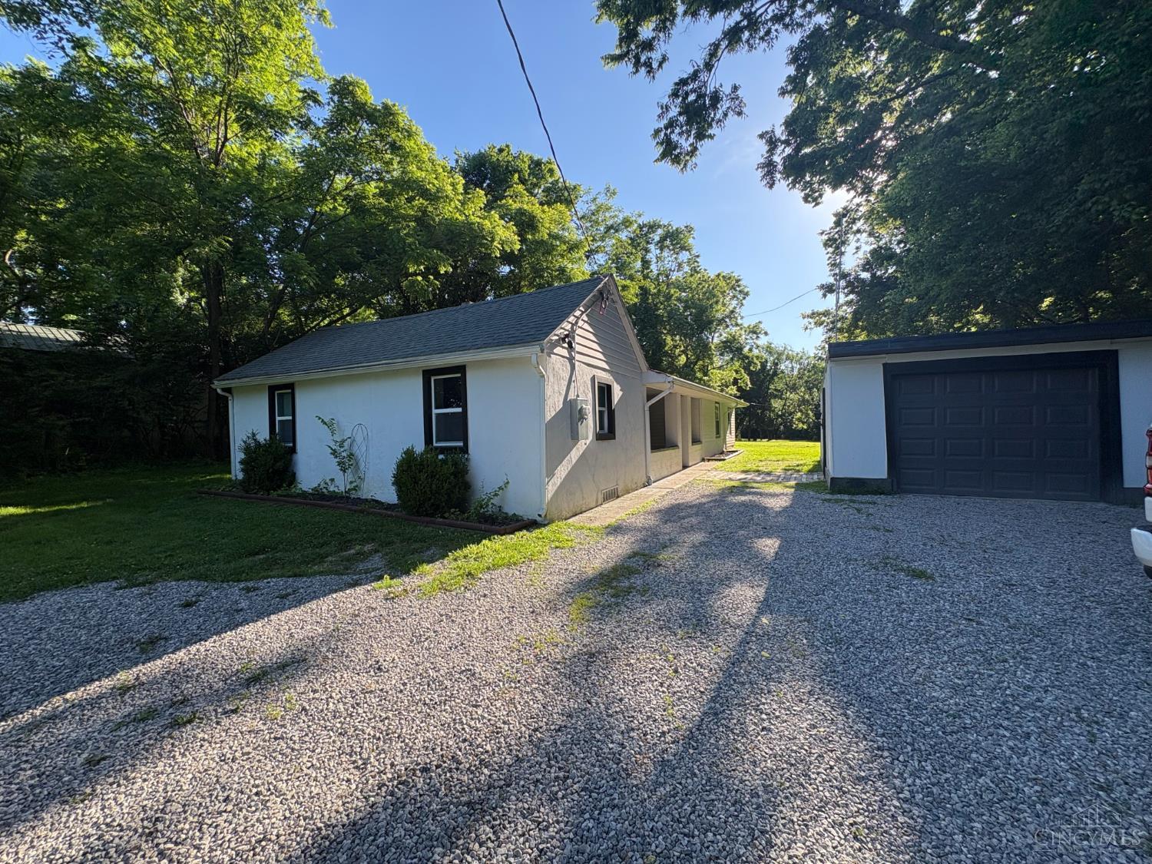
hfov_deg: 102.1
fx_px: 466
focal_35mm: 14
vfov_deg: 85.7
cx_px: 576
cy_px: 432
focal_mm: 2.22
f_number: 2.2
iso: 40
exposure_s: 1/443
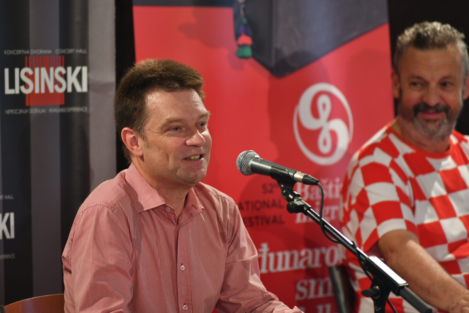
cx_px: 234
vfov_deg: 6.9
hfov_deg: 10.3
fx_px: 2606
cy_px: 156
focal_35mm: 200
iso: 640
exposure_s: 1/80
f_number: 4.5
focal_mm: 200
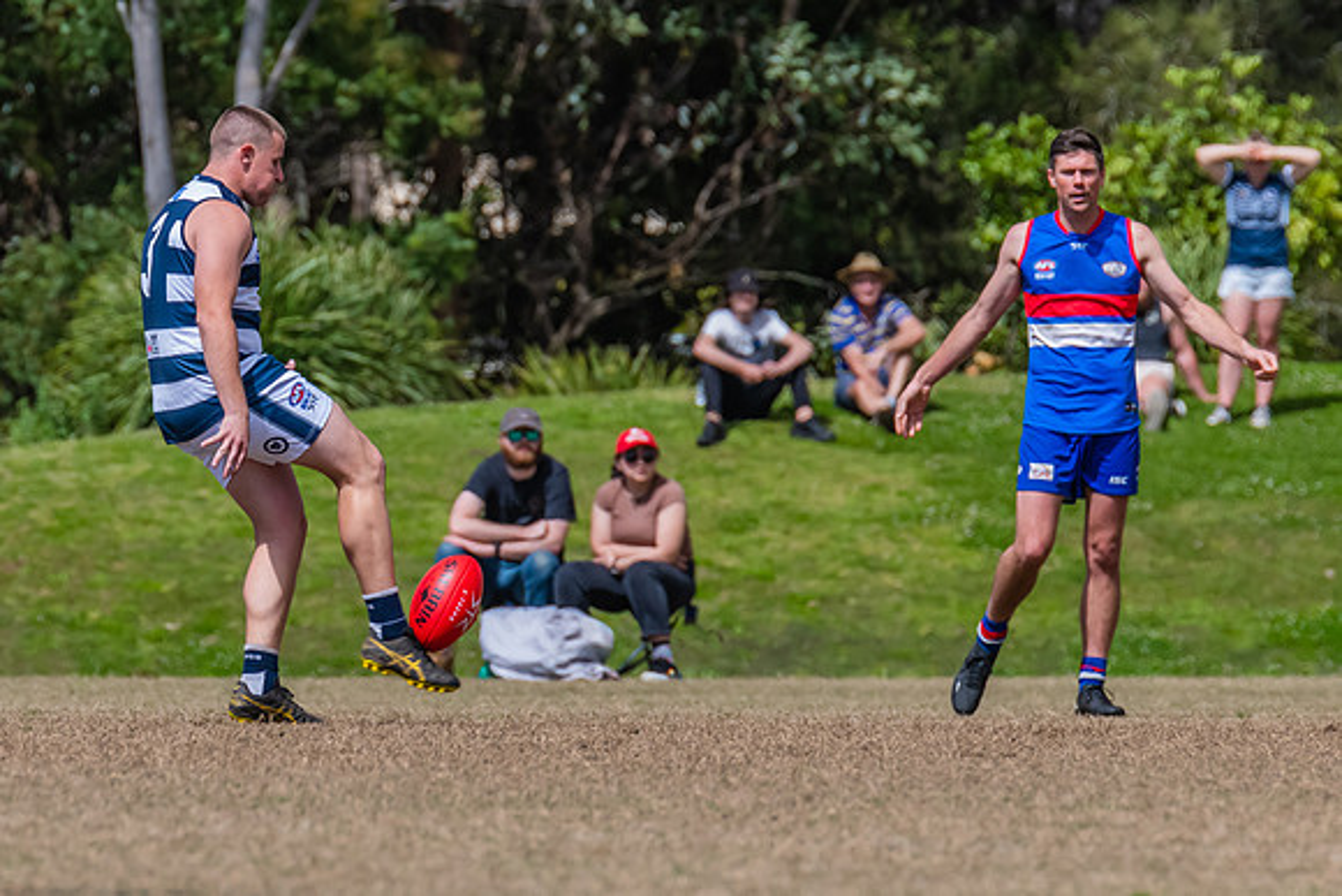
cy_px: 358
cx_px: 240
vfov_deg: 1.9
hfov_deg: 2.8
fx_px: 27632
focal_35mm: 741
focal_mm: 420
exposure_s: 1/1600
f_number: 8
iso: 800
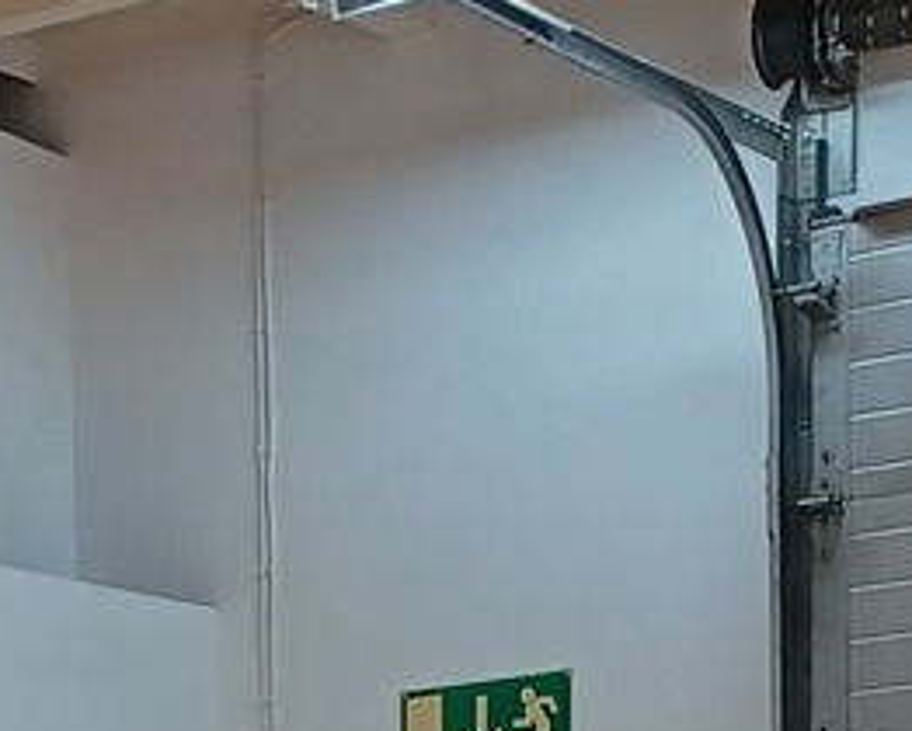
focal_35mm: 149
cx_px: -209
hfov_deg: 12.6
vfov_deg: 9.0
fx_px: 4025
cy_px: 1921
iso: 50
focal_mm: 4.6
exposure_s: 1/50
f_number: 1.8
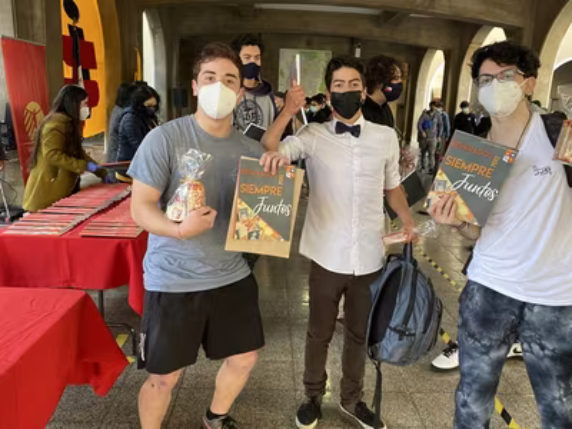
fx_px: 430
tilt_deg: -10.5
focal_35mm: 26
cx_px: 286
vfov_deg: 53.1
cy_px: 214
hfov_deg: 67.3
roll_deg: -2.7
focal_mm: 4.25
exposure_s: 1/100
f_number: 1.8
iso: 80
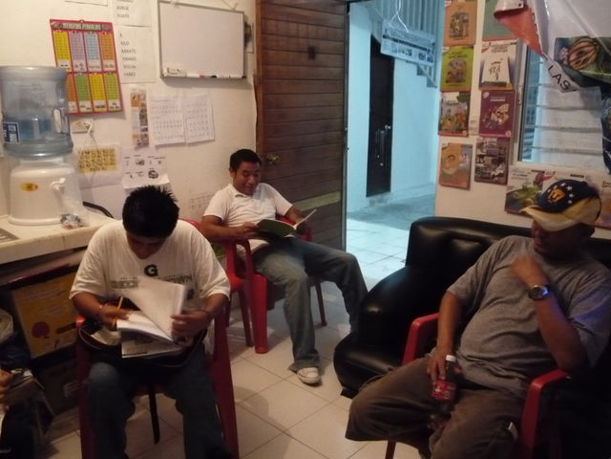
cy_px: 230
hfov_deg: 60.0
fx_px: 530
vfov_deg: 46.8
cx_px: 306
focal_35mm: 30
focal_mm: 5.2
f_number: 3.3
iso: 800
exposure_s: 1/15
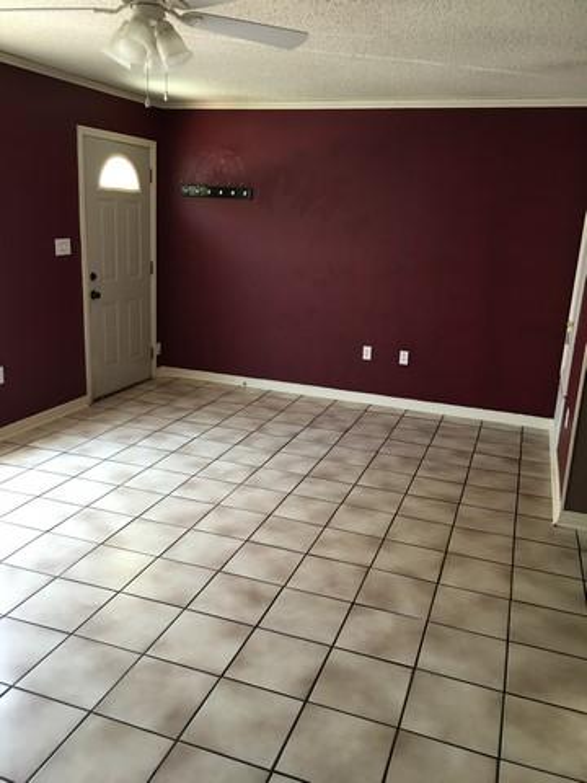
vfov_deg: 61.7
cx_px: 294
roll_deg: -3.1
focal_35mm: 29
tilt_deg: -12.2
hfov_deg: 48.2
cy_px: 392
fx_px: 656
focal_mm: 4.15
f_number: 2.2
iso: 64
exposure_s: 1/15
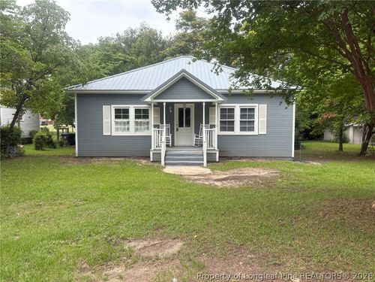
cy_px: 141
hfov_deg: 67.3
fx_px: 282
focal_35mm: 26
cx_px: 188
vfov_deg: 53.1
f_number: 1.6
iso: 64
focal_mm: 5.96
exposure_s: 1/1099
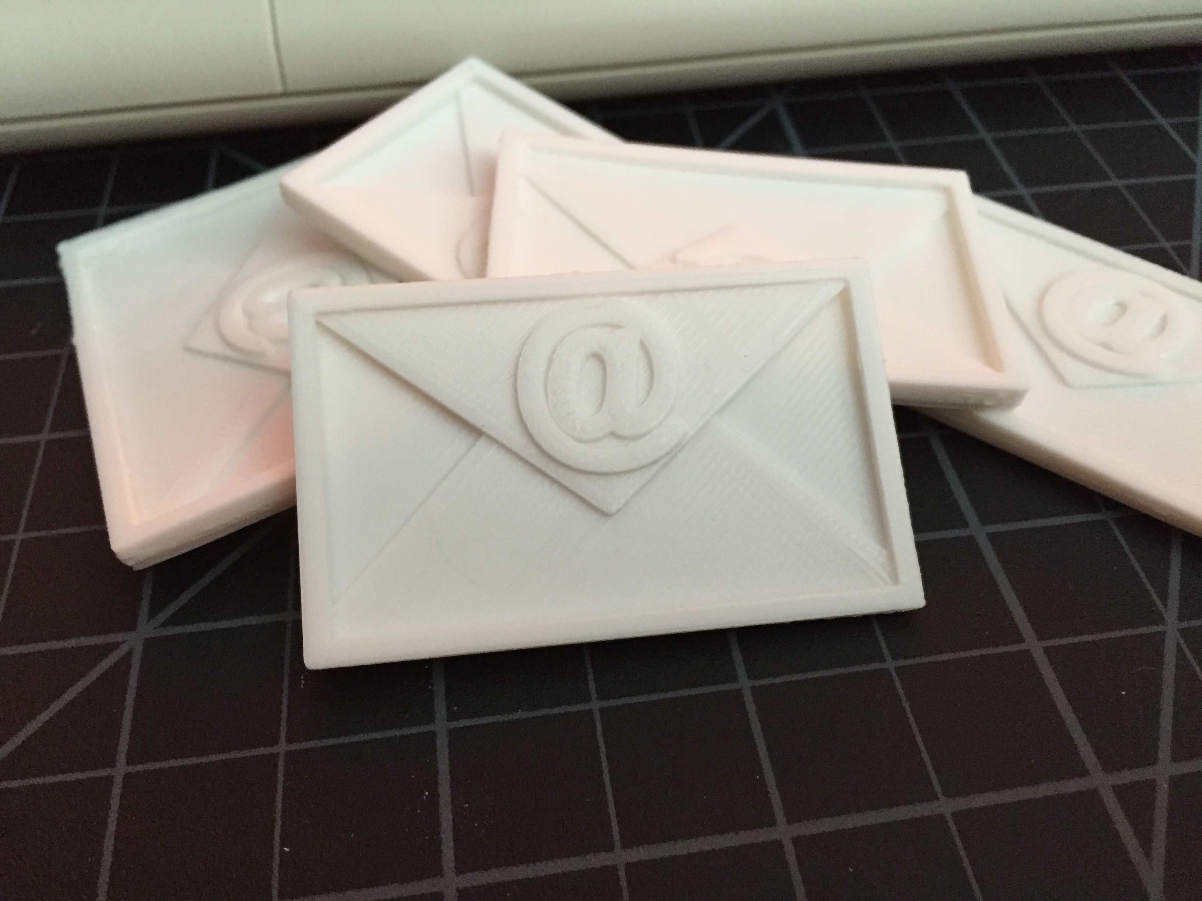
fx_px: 1007
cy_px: 450
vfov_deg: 48.2
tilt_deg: -49.5
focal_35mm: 29
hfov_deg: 61.7
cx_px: 601
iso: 250
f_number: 2.2
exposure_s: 1/30
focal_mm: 4.15
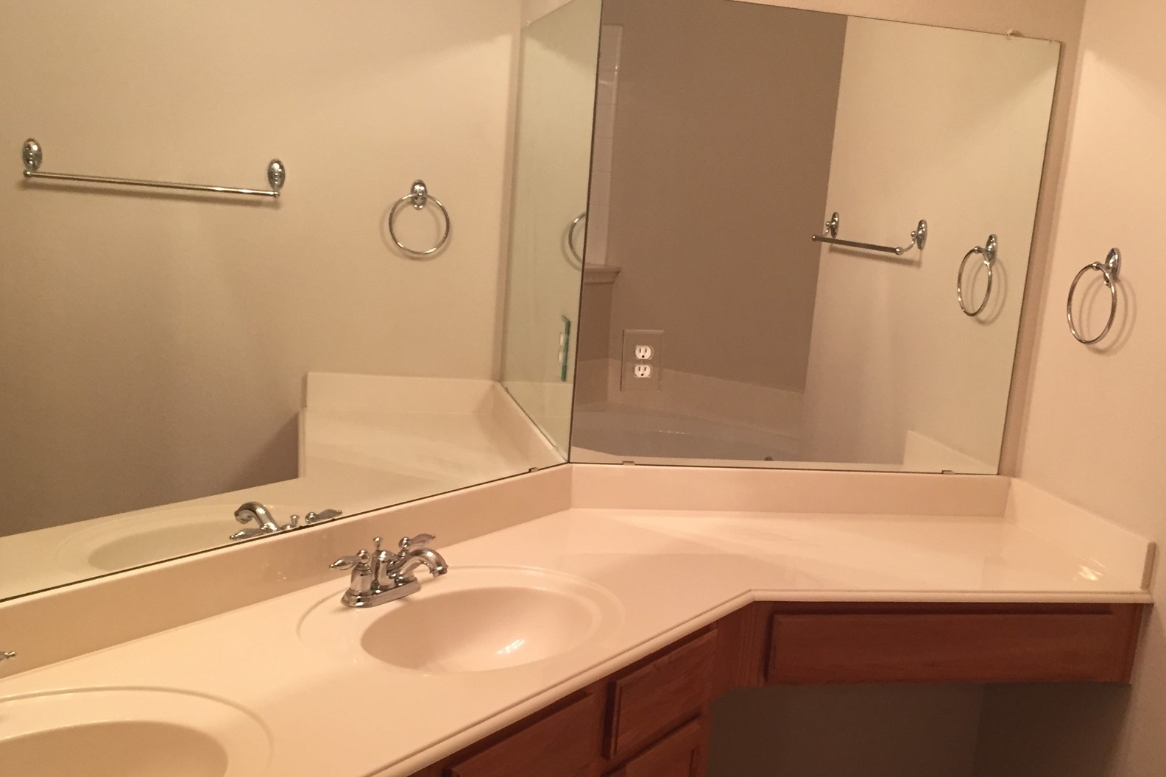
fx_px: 1263
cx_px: 674
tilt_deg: -11.0
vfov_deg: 34.1
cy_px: 461
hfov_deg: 49.4
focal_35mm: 39
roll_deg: -6.1
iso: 125
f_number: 2.2
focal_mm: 4.15
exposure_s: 1/30
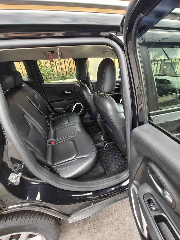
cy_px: 120
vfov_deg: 98.2
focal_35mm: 15
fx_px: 104
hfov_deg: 81.8
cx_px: 90
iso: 320
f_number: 2.2
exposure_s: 1/59.7
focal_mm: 1.67
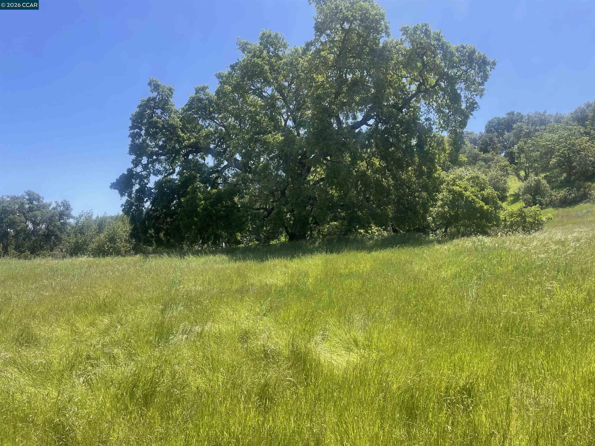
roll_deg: +2.1
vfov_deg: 53.1
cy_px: 223
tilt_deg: +3.6
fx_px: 447
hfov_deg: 67.3
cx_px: 298
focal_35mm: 26
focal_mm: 4.2
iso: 32
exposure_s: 1/1795
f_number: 1.6
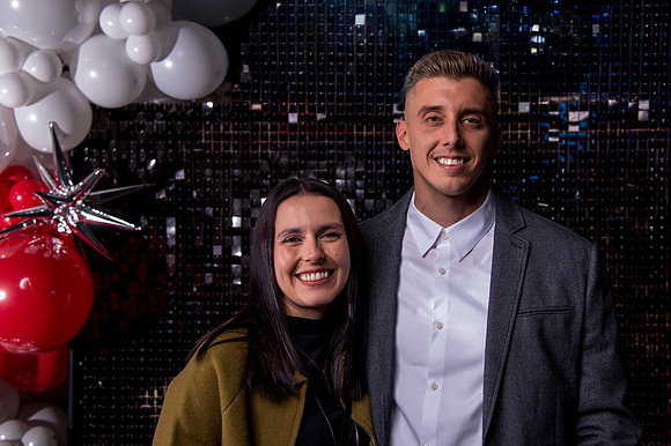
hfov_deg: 41.7
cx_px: 349
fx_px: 882
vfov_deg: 28.4
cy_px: 179
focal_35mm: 47
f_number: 4.5
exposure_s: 1/200
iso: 1000
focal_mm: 38
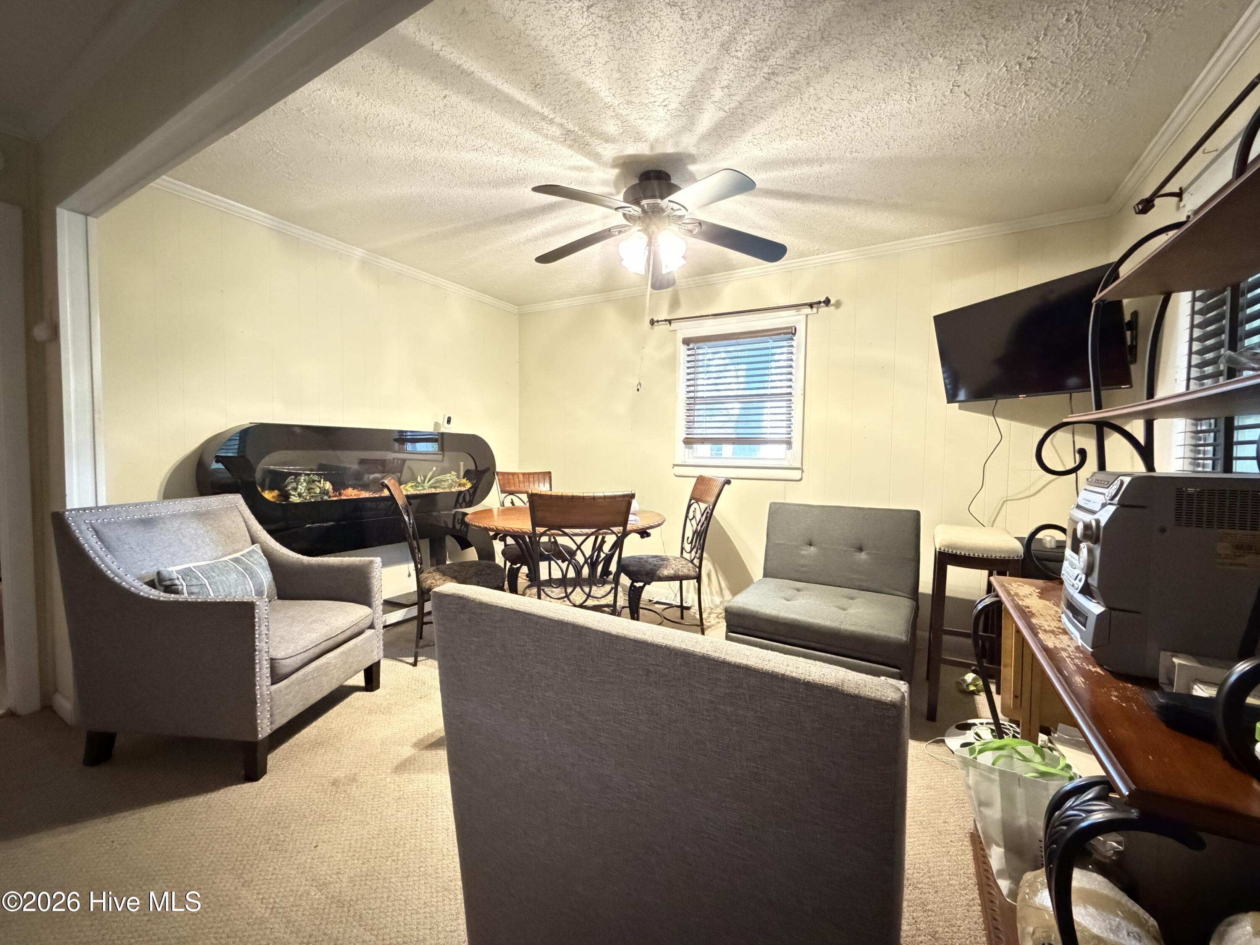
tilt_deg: -3.3
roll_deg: -0.3
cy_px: 472
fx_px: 510
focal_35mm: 14
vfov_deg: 85.7
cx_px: 630
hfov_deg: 102.1
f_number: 2.2
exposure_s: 1/30
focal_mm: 2.22
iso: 3200
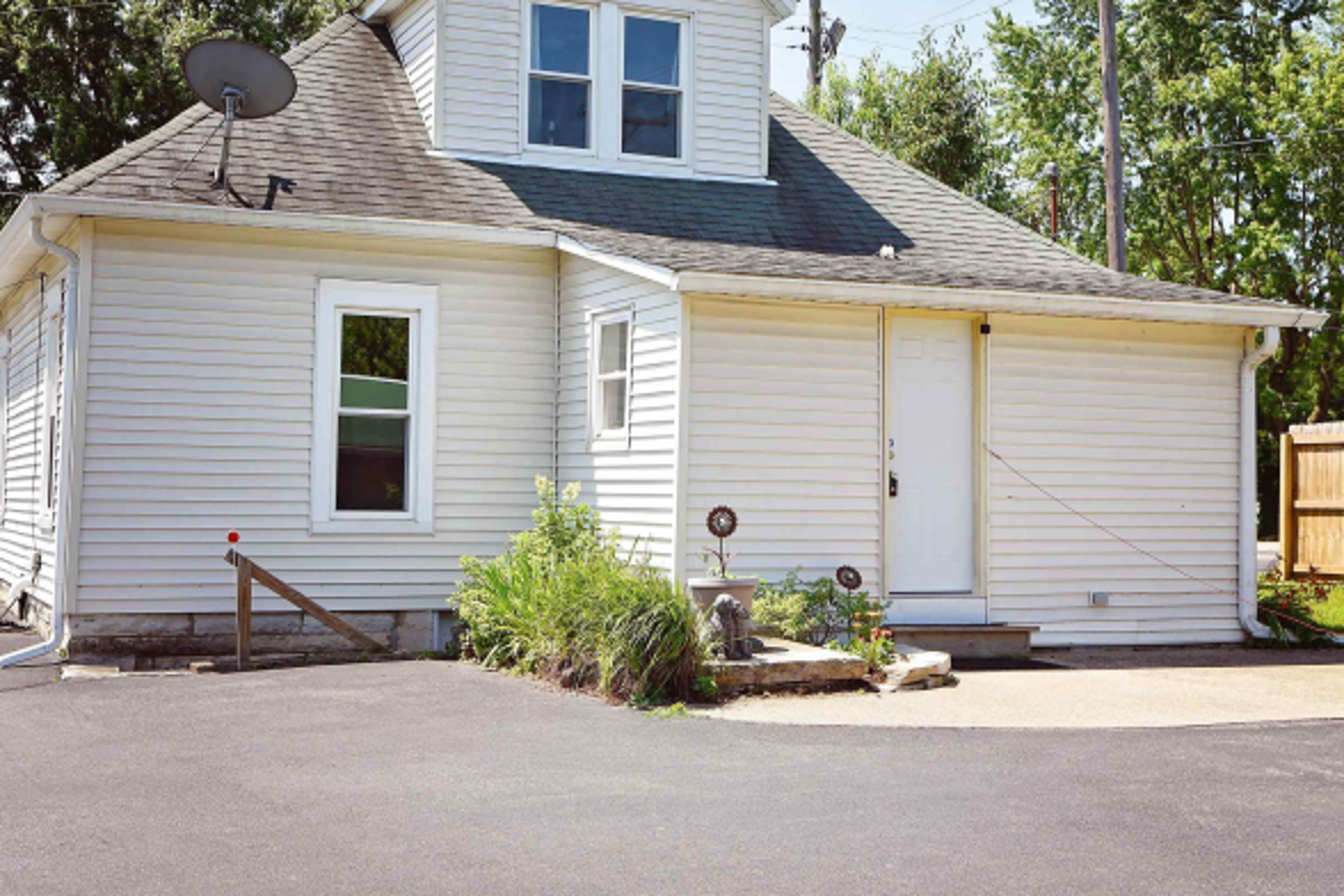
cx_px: 719
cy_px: 368
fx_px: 1904
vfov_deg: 26.4
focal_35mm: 51
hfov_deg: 38.9
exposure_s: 1/1000
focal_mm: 40
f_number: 5
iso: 200
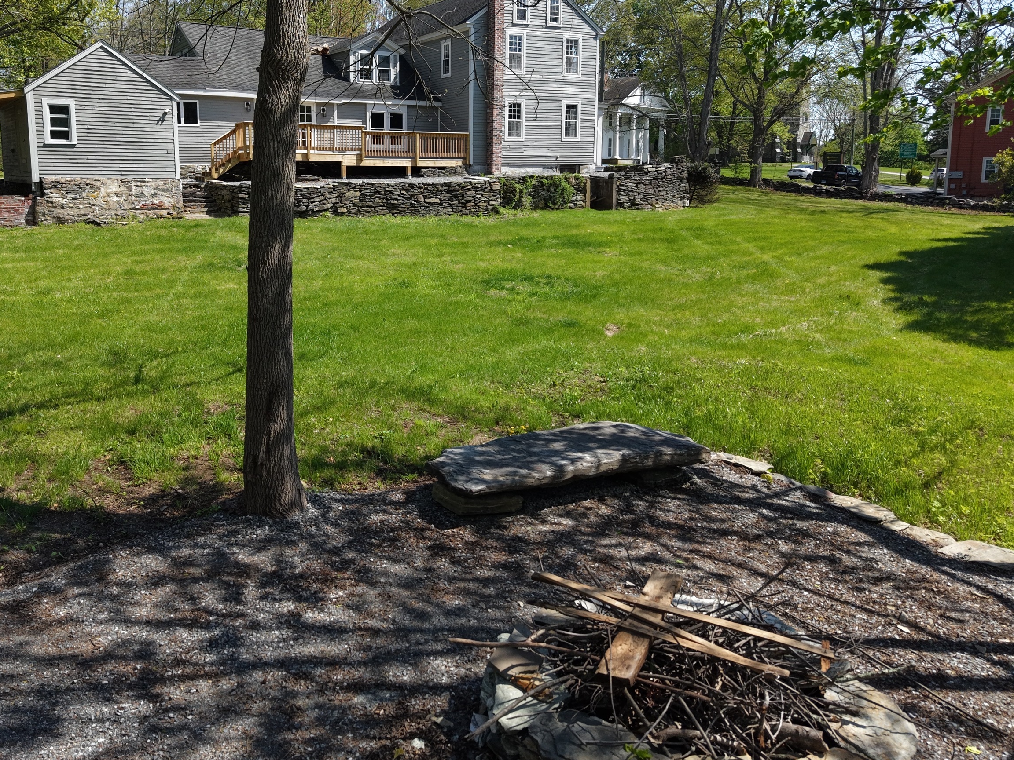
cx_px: 417
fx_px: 937
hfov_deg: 56.5
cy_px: 309
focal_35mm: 32
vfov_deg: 44.0
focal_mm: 8.67
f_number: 1.8
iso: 200
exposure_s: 1/4000
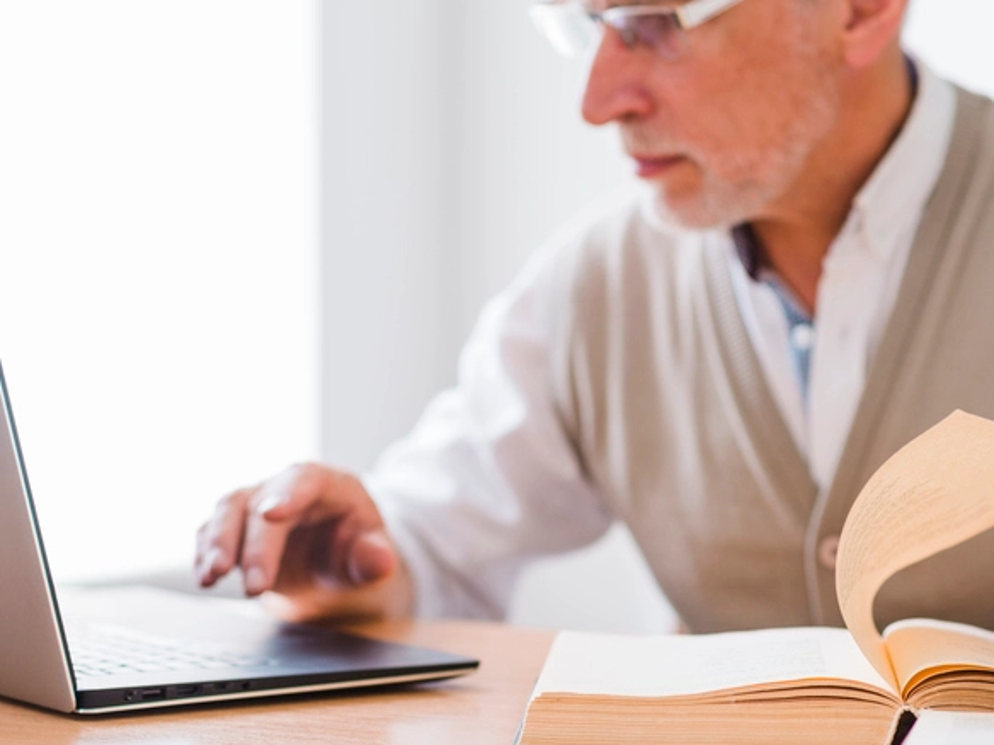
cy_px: 390
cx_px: 599
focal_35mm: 112
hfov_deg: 17.6
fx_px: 3216
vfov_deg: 13.2
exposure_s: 1/160
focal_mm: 85
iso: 320
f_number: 3.2
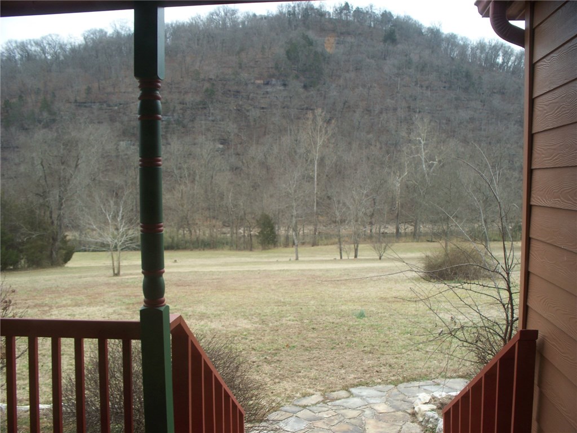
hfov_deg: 51.4
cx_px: 288
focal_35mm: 36
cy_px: 216
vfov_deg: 39.7
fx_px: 600
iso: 64
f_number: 2.8
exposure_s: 1/125
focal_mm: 7.54
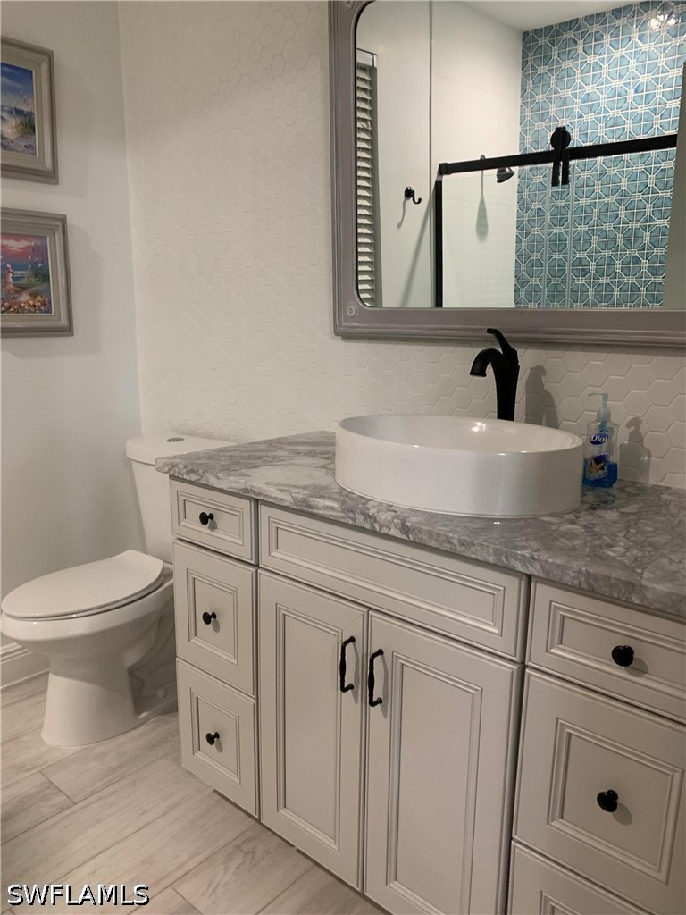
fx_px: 687
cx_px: 343
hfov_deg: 53.1
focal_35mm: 26
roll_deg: -0.2
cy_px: 458
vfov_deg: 67.3
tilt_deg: -12.1
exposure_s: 1/60
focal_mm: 4.25
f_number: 1.8
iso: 250
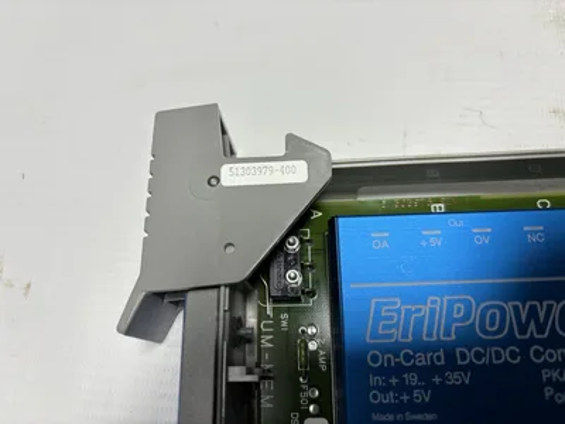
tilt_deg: -68.7
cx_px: 282
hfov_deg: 67.3
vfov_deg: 53.1
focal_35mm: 26
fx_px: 424
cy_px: 212
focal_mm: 5.96
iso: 50
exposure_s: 1/444
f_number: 1.6
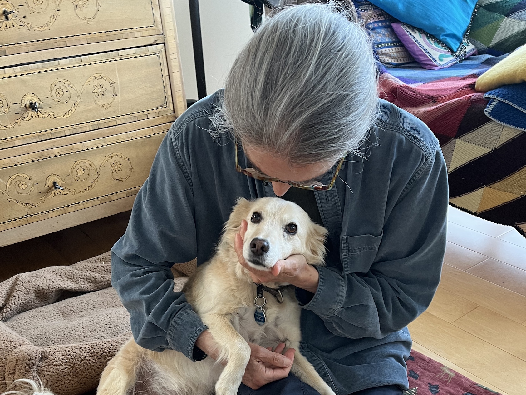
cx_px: 261
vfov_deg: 39.0
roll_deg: +4.4
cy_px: 320
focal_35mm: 35
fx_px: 532
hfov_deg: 52.6
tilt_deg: -35.3
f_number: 1.6
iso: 200
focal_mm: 5.1
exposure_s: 1/60
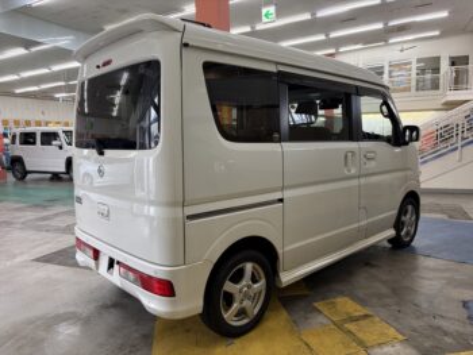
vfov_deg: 53.1
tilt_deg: -6.1
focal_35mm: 26
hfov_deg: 67.3
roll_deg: +1.7
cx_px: 236
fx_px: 356
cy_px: 178
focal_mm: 5.96
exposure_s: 1/100
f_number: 1.6
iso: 125
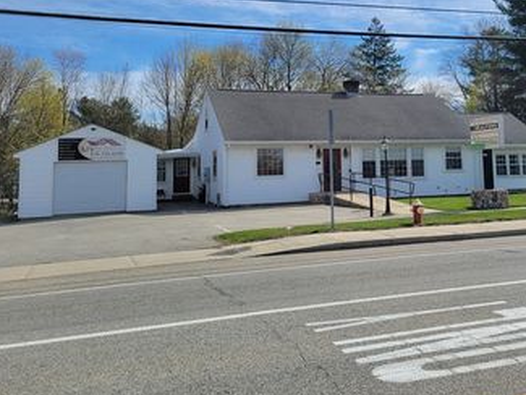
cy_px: 116
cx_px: 363
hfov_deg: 45.9
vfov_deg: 35.4
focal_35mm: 40
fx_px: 608
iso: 40
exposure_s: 1/3840
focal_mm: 5.4
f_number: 1.8
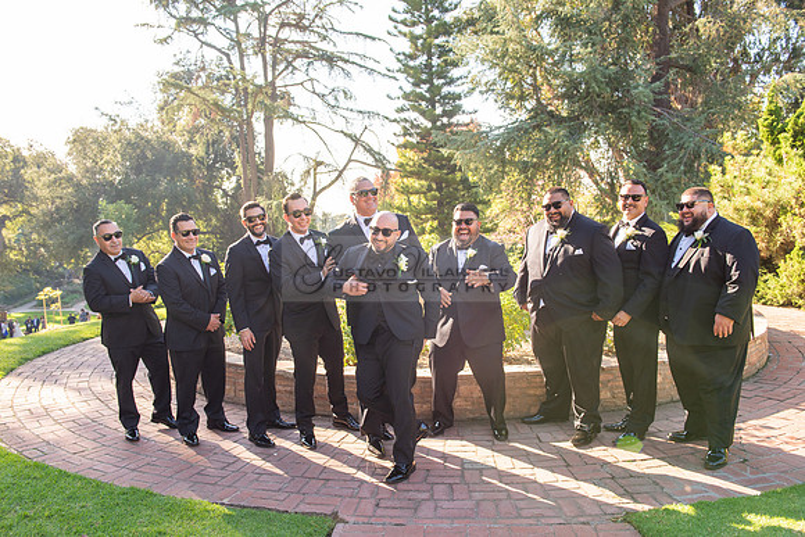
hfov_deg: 60.3
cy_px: 268
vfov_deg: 42.3
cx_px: 402
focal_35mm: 31
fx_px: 693
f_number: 5.6
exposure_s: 1/250
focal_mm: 31
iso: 200
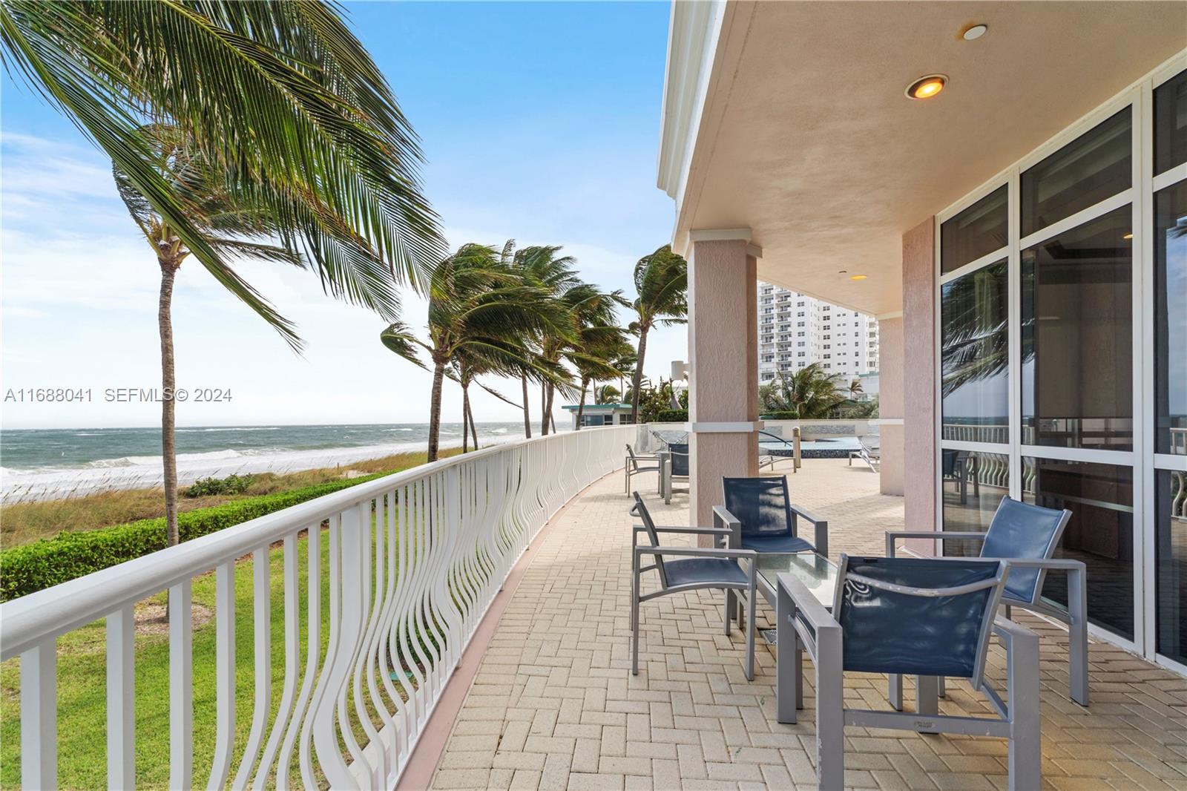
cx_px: 594
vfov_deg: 77.3
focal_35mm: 15
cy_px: 396
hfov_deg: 100.4
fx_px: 494
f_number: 10
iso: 160
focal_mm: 10
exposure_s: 1/13
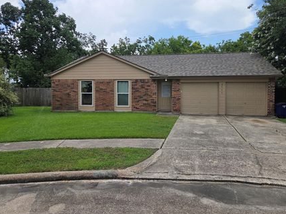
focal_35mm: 27
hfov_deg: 65.3
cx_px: 154
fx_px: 223
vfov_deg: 51.3
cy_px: 100
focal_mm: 5.4
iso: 80
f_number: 1.8
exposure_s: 1/6034
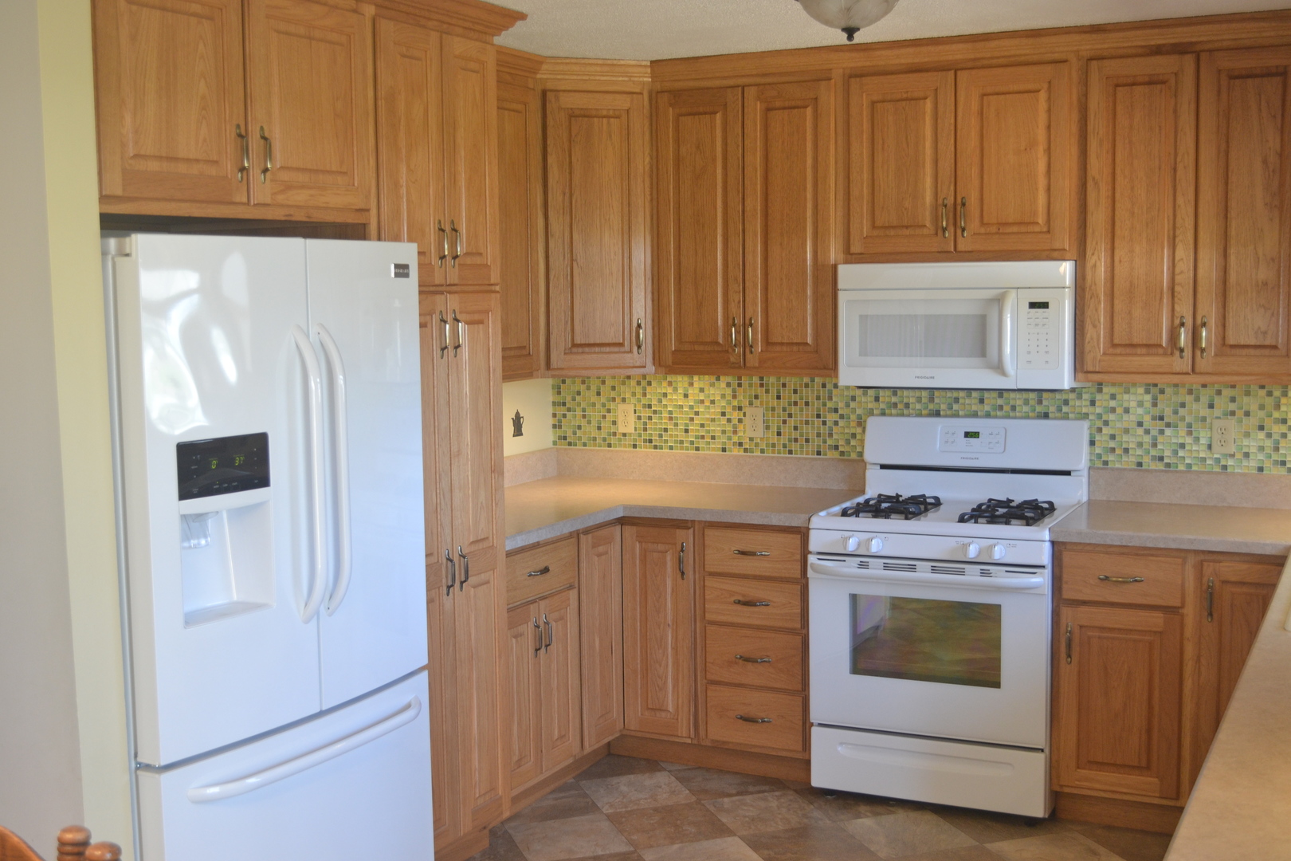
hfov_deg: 49.6
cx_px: 646
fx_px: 1398
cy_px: 430
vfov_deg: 34.2
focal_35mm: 39
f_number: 4.2
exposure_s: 1/15
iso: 500
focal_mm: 26
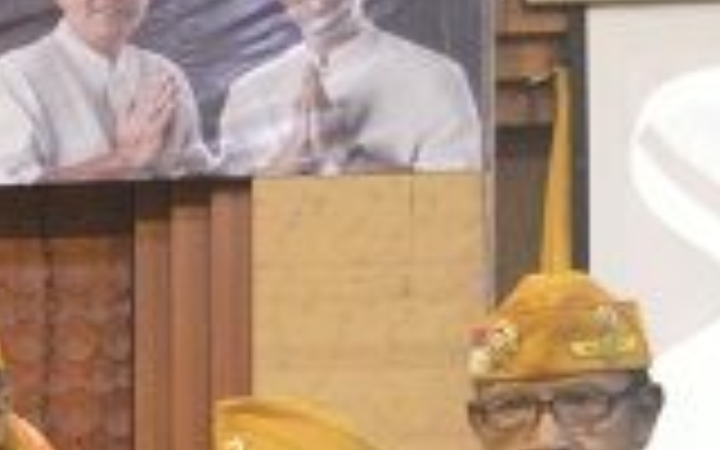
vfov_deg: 7.2
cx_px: -668
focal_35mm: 179
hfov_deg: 10.8
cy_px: 756
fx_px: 3512
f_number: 4.2
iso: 3200
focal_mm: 26
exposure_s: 1/15
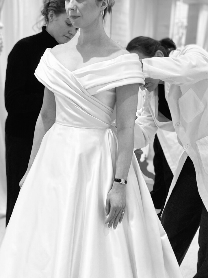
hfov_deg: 53.0
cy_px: 139
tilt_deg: -7.7
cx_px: 104
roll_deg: -2.9
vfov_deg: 67.3
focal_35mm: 26
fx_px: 208
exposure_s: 1/100
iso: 125
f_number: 1.8
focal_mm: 4.25
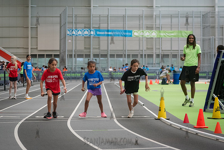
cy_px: 78
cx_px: 97
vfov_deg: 14.0
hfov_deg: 20.8
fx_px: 609
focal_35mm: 98
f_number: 4
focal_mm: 86
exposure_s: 1/1000
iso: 6400
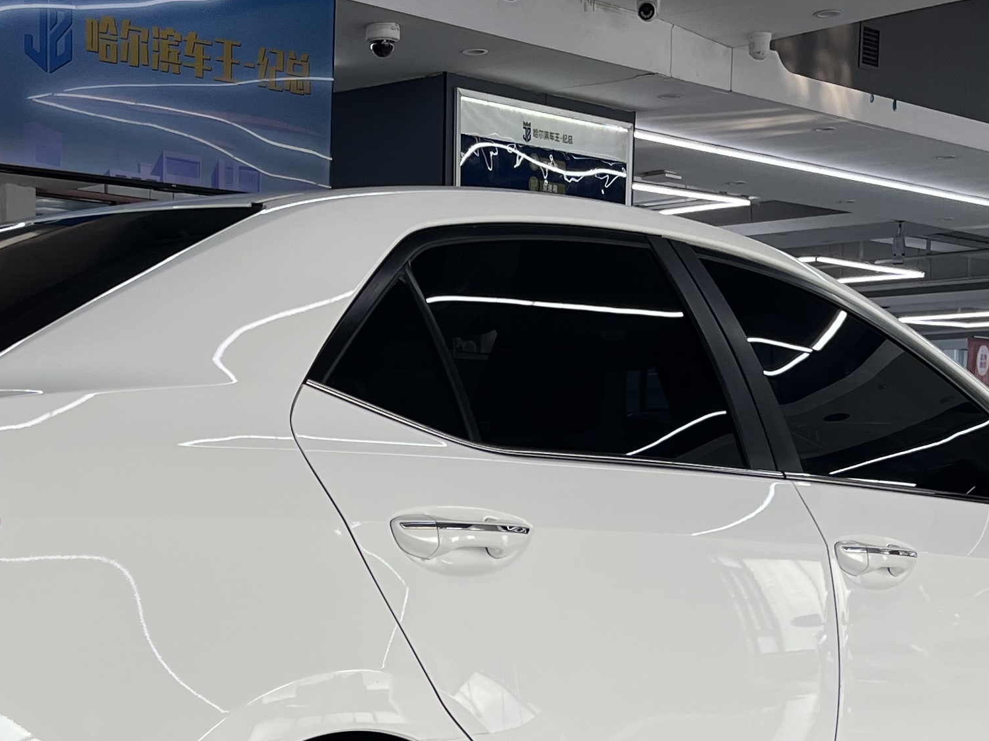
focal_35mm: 70
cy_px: 816
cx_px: 215
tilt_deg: -10.6
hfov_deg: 27.3
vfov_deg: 20.1
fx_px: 2000
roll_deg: +0.7
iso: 50
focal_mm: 5.1
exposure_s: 1/301
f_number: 1.6
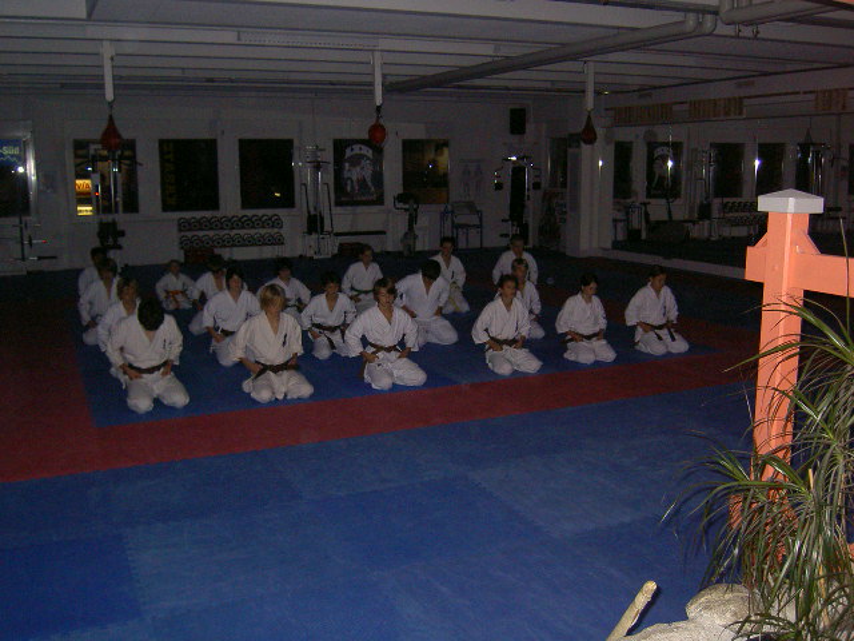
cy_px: 320
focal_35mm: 34
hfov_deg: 54.0
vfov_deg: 41.8
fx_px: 839
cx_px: 427
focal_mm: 5.6
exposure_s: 1/60
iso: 200
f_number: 2.8
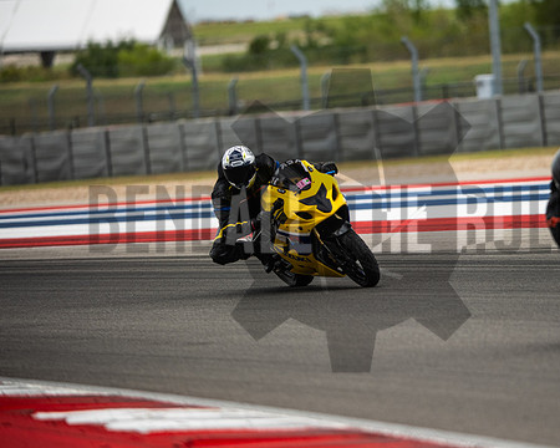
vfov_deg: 4.3
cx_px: 351
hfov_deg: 5.3
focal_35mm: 363
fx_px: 6016
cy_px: 221
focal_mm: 200
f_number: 2
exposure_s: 1/5000
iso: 400
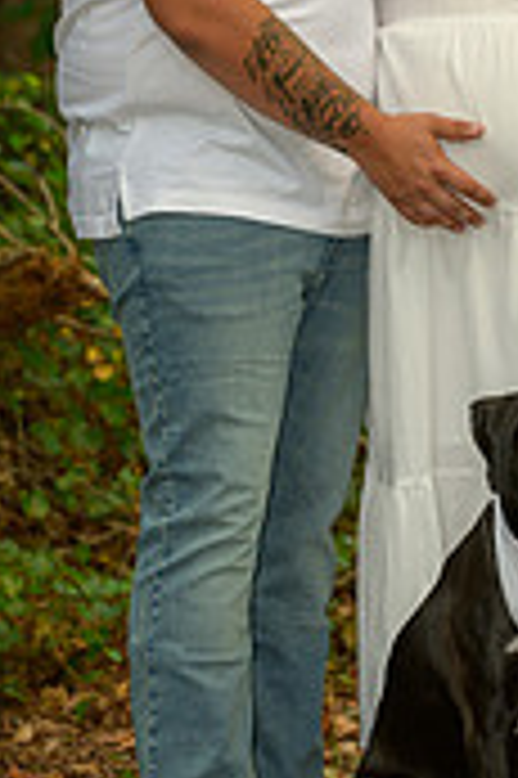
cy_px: 243
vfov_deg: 7.5
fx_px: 5904
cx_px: 477
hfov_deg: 5.0
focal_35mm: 273
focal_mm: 105
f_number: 3.3
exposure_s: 1/60
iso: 200
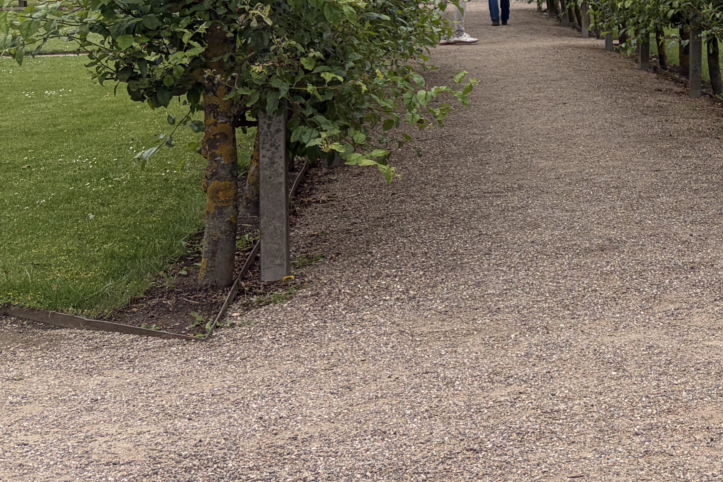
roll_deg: +0.8
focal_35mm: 69
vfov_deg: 19.0
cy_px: -36
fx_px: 1385
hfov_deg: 25.8
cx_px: 894
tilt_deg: +1.0
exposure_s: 1/647
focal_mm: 5.96
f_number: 1.6
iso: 50
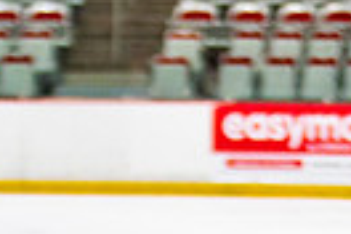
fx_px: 5089
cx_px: 646
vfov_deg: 2.6
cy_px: 596
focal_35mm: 522
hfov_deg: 3.9
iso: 640
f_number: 2.8
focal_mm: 70
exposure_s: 1/640
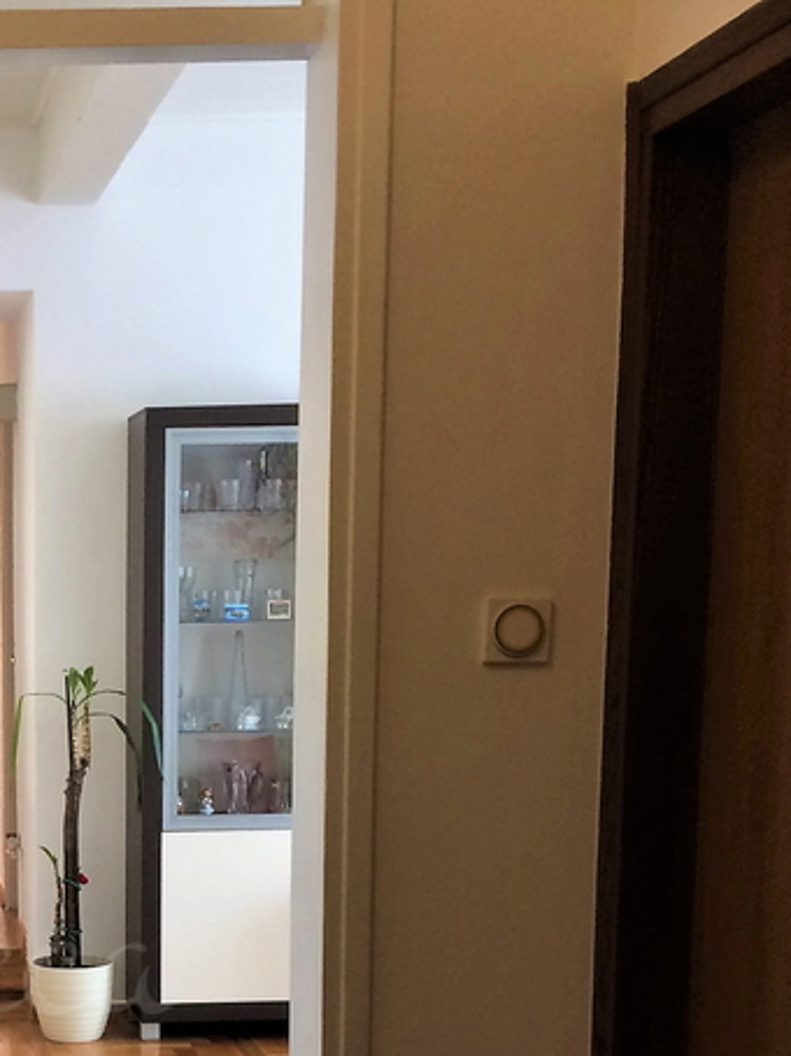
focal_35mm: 69
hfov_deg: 20.2
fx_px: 2104
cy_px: 958
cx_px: -107
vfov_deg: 27.1
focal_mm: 4.15
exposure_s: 1/33
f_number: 2.2
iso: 100
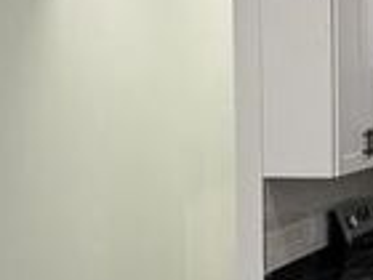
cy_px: 188
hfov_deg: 17.1
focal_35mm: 114
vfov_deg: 13.0
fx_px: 1228
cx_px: 312
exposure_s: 1/120
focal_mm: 6.76
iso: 125
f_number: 1.78
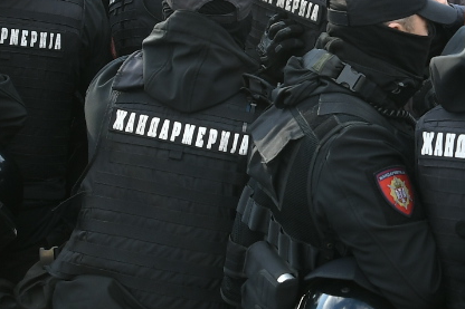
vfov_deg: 7.3
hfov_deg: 10.9
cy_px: 6
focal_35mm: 187
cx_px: 447
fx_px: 2414
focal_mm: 32
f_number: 5
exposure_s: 1/400
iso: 250
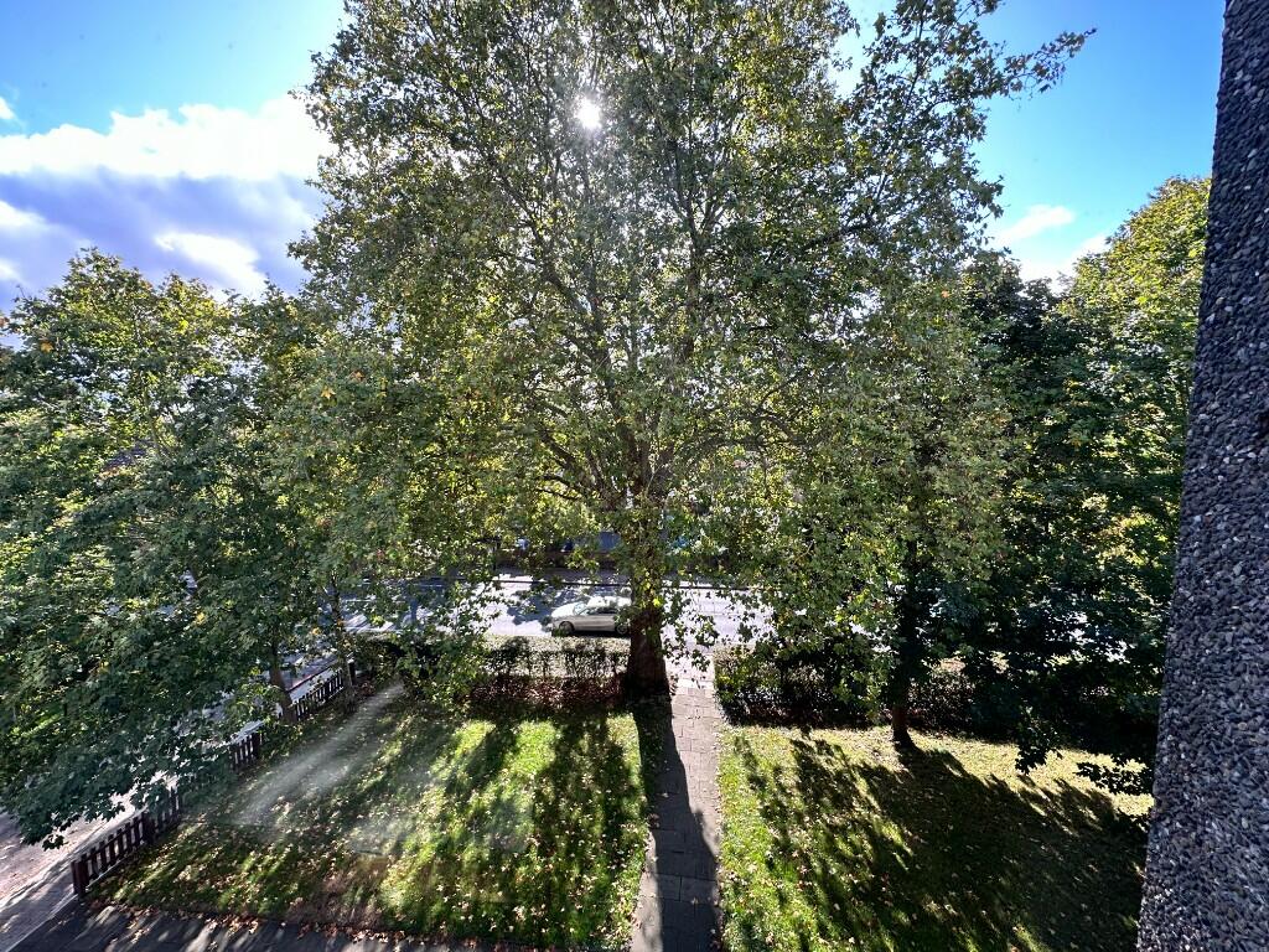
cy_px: 476
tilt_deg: -5.0
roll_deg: -0.1
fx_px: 513
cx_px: 634
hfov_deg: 102.1
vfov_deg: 85.7
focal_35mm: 14
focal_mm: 2.22
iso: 40
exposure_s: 1/227
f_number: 2.2
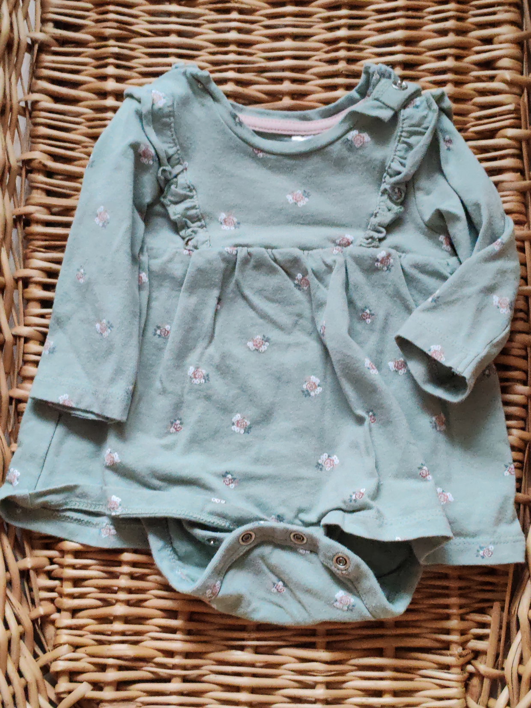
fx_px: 1104
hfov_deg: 27.0
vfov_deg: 35.5
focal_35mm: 54
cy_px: 354
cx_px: 266
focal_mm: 6.12
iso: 3200
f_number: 1.9
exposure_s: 1/50
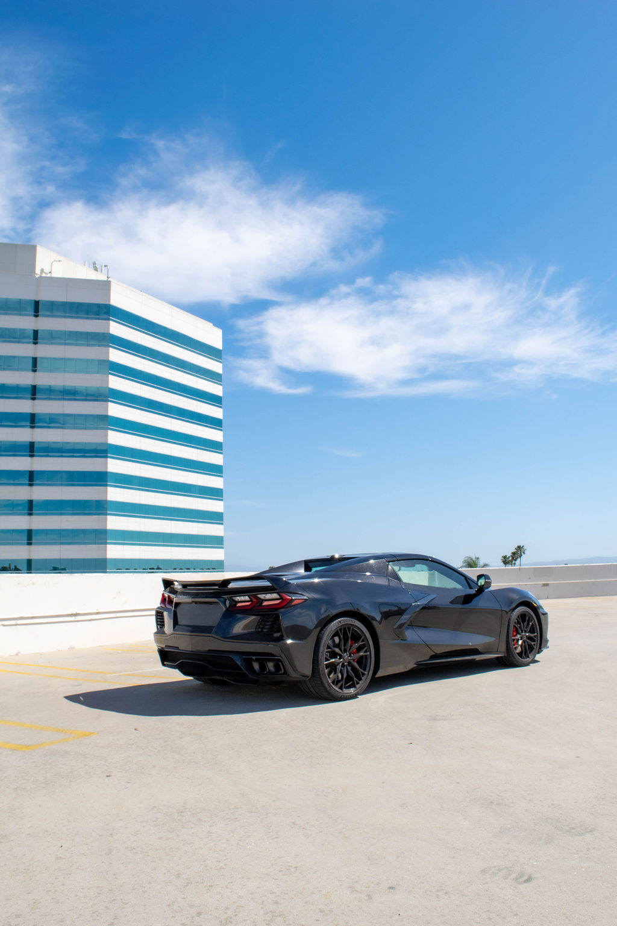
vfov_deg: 61.9
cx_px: 308
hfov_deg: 43.6
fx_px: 771
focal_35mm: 30
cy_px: 463
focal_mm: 20
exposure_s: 1/500
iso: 200
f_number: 11
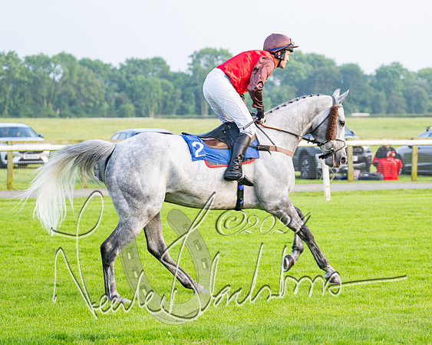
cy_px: 173
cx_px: 251
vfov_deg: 10.7
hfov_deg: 13.4
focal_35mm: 144
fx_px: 1844
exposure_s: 1/640
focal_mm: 110
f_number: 4
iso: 400
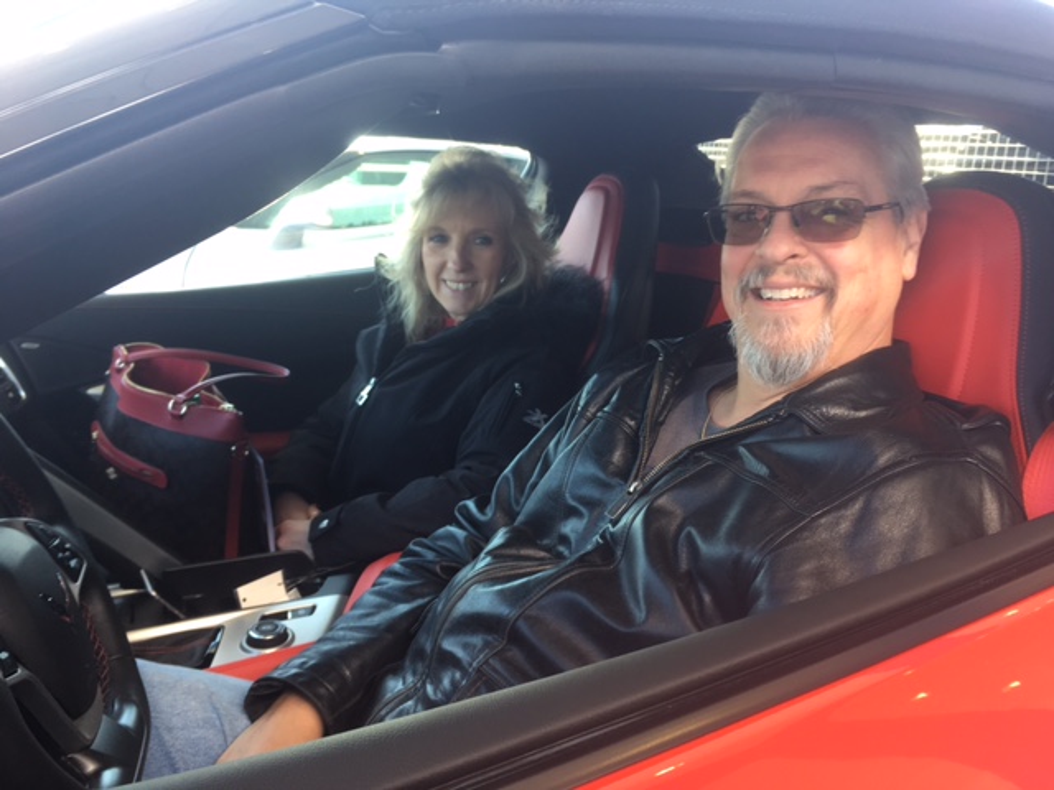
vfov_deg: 48.2
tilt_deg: -15.2
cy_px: 395
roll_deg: -2.5
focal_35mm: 29
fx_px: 883
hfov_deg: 61.7
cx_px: 527
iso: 32
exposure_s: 1/60
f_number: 2.2
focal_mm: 4.15
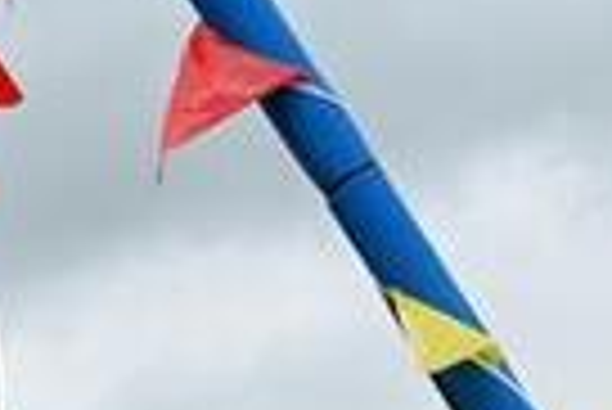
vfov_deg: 5.4
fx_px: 3965
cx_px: -189
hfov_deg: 8.7
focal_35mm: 233
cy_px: 1381
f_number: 5.6
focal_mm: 32
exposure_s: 1/250
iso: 180
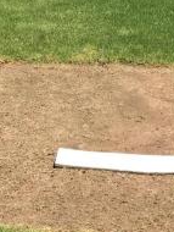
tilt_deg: -13.4
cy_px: 15
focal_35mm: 113
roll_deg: -3.1
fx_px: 756
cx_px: 131
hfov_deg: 13.1
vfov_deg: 17.1
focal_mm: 3.99
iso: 20
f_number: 1.8
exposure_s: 1/1429
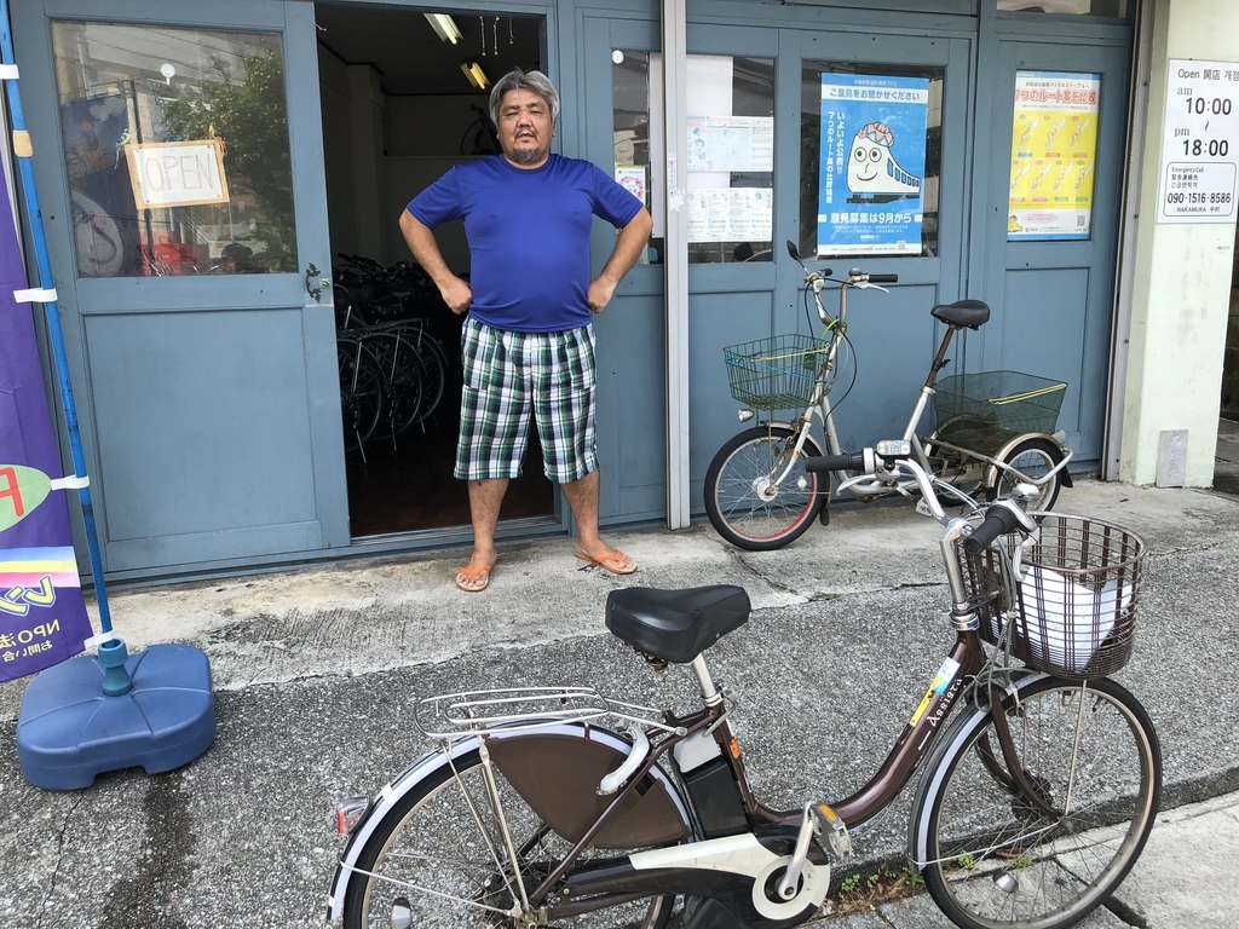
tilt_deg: -10.5
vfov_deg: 49.7
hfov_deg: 63.4
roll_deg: -0.6
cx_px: 620
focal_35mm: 28
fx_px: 1002
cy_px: 464
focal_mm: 3.99
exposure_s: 1/585
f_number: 1.8
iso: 20
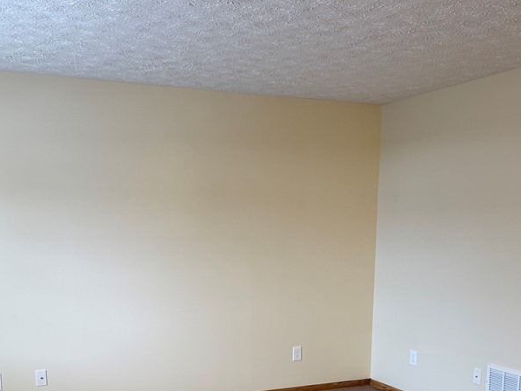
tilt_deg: -11.4
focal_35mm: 41
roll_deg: +0.5
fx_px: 617
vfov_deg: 33.8
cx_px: 226
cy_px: 328
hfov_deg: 45.6
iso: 125
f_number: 1.78
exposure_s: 1/121
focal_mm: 6.76
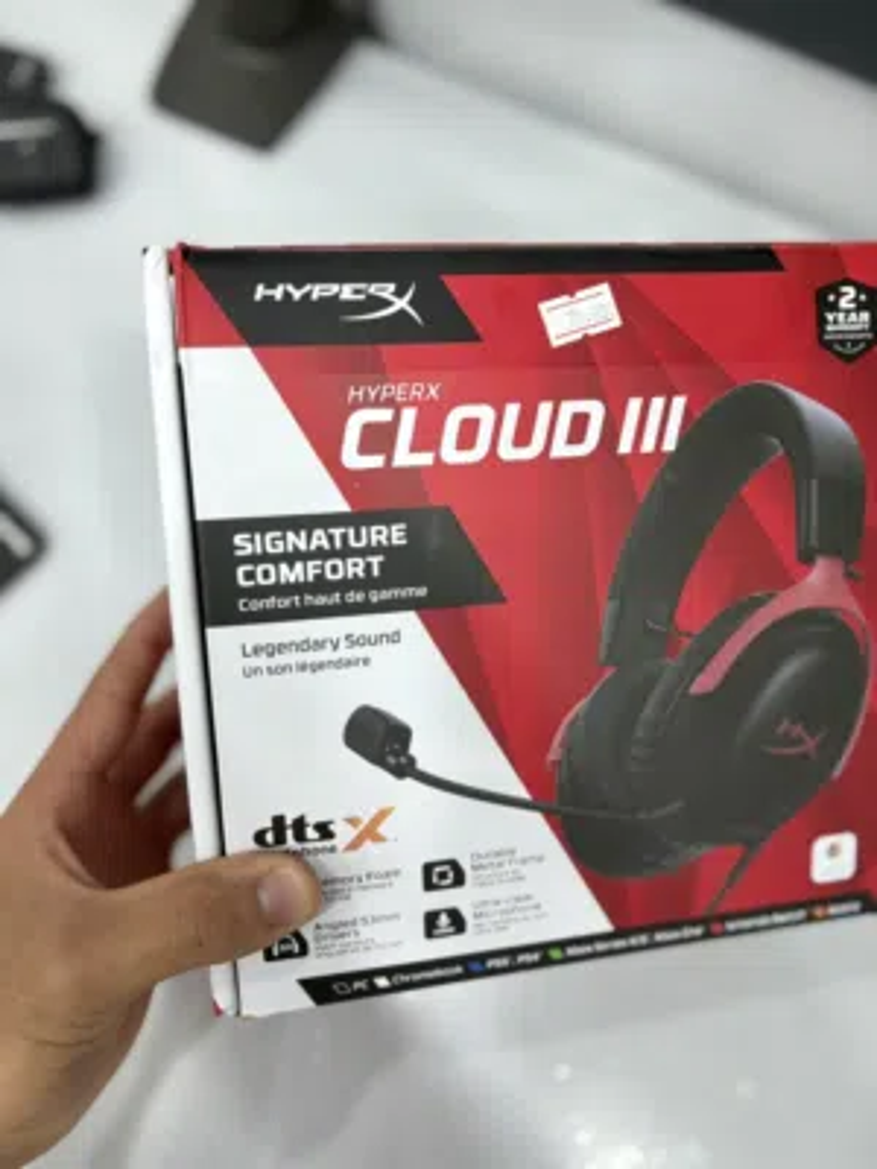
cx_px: 438
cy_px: 584
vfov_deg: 67.3
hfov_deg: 53.1
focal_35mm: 26
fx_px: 878
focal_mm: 5.96
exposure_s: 1/50
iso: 320
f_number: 1.6
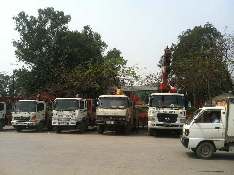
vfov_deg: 40.6
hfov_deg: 52.7
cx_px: 117
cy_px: 88
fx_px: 236
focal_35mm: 35
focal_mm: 3.85
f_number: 2.8
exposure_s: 1/1371
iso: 80
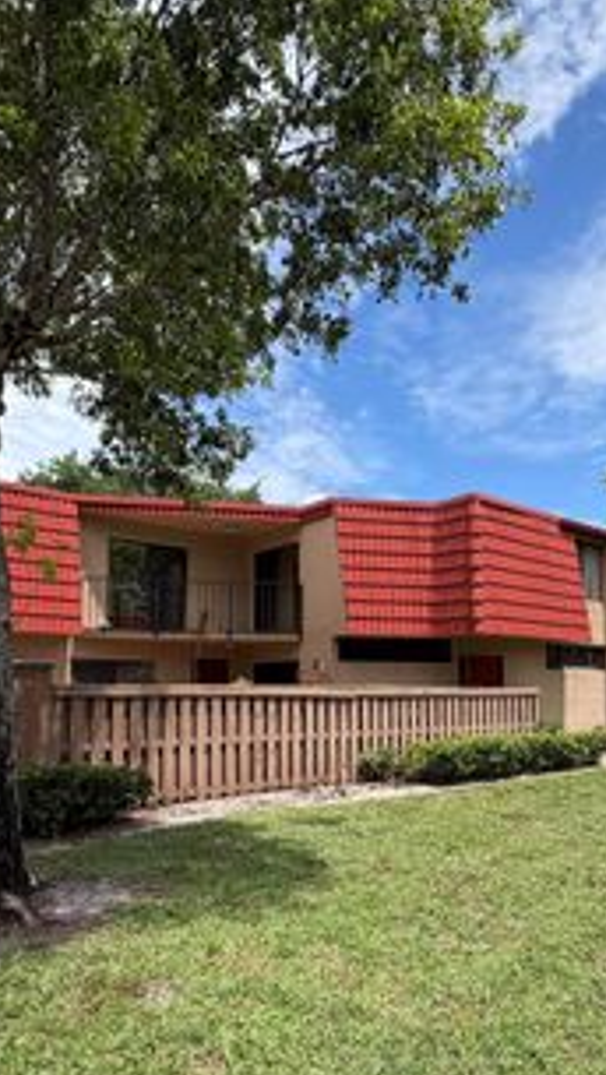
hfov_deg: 45.7
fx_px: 713
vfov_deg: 73.1
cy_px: 654
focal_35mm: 25
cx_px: 373
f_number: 2.2
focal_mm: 2.22
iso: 25
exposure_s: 1/770
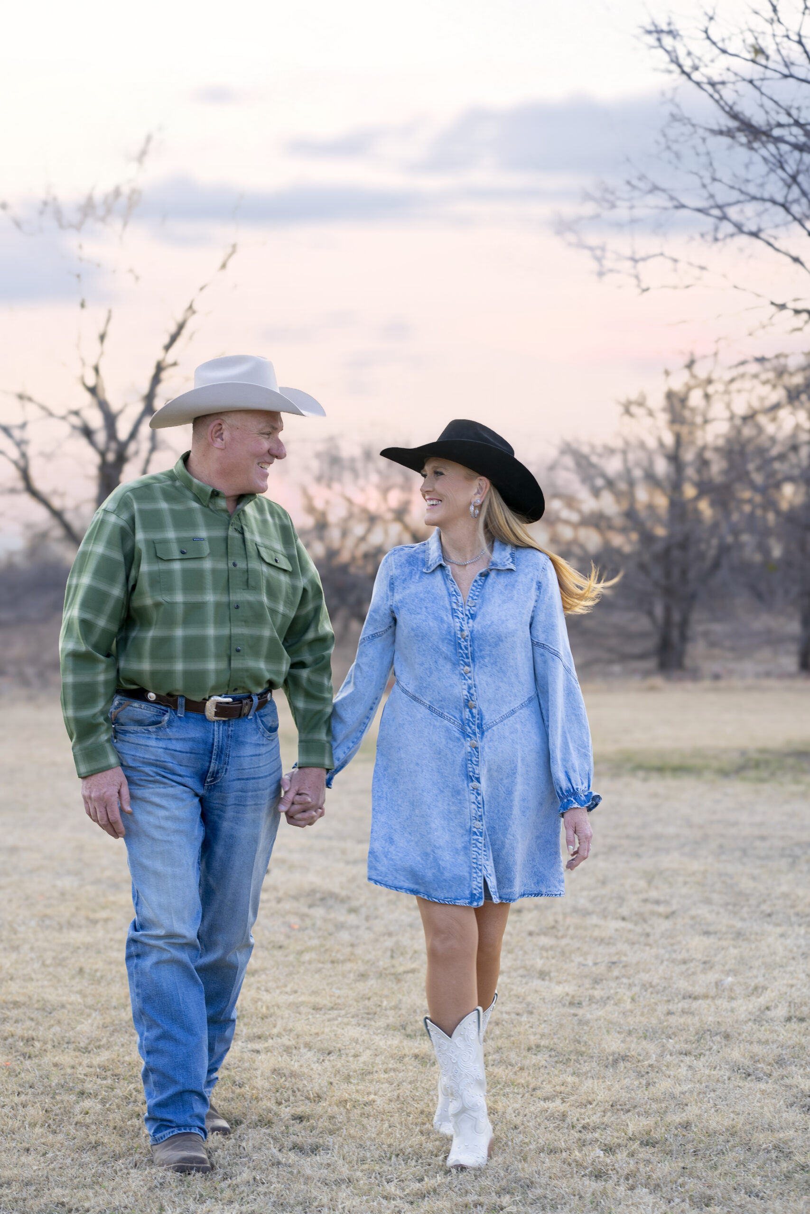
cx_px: 405
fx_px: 2868
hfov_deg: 16.1
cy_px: 607
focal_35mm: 85
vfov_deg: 23.9
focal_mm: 85
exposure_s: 1/160
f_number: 4.5
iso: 250
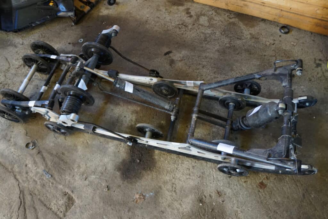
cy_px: 110
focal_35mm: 27
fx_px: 246
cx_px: 164
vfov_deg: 47.9
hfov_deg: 67.4
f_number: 4
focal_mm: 18
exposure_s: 1/60
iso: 800
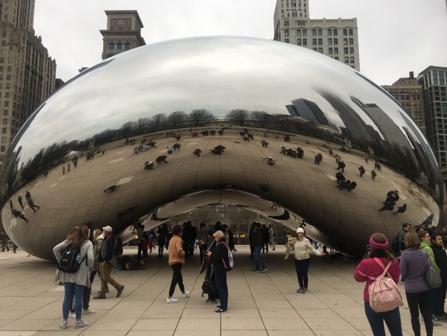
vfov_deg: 48.2
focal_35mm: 29
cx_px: 224
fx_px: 374
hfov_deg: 61.7
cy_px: 168
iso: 25
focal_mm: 4.15
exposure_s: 1/158
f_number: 2.2
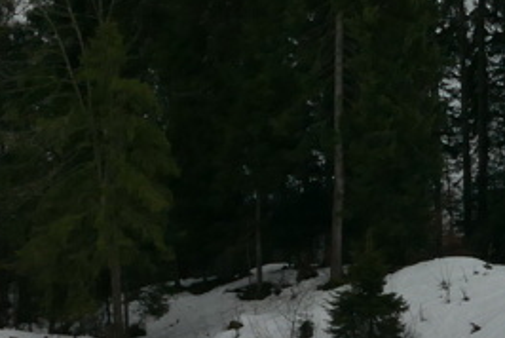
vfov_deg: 6.1
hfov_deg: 8.5
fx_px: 3160
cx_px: 1123
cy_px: 448
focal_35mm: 225
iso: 200
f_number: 5.6
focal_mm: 22.7
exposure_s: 1/200
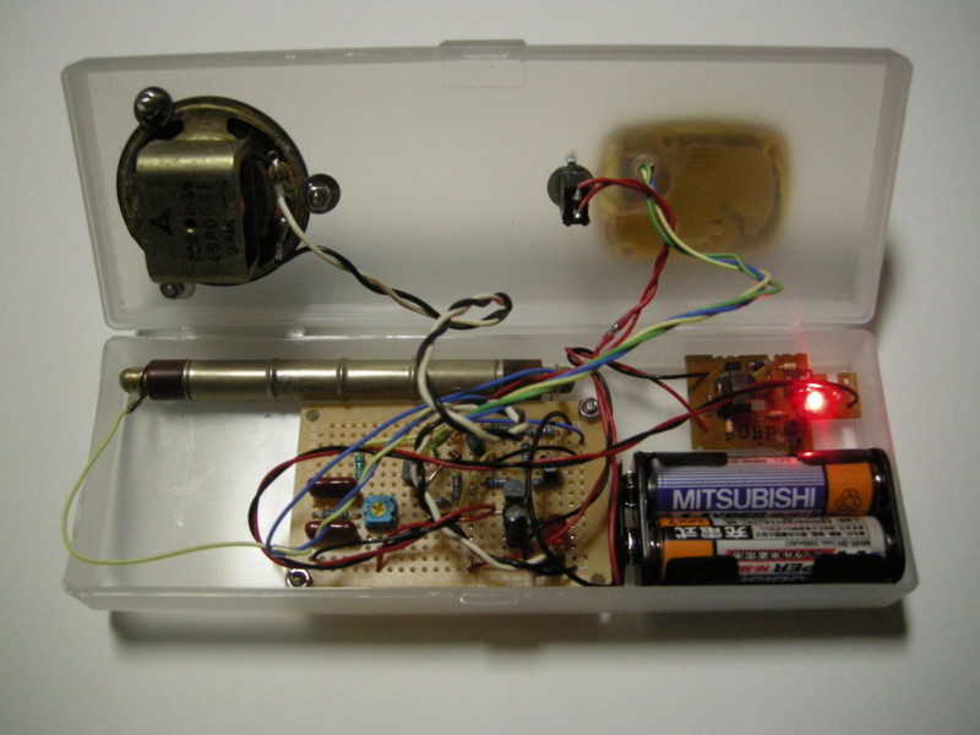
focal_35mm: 36
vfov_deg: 39.7
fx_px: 1019
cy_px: 368
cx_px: 490
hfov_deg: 51.4
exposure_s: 1/38.4
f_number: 2.7
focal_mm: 7.5
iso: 400
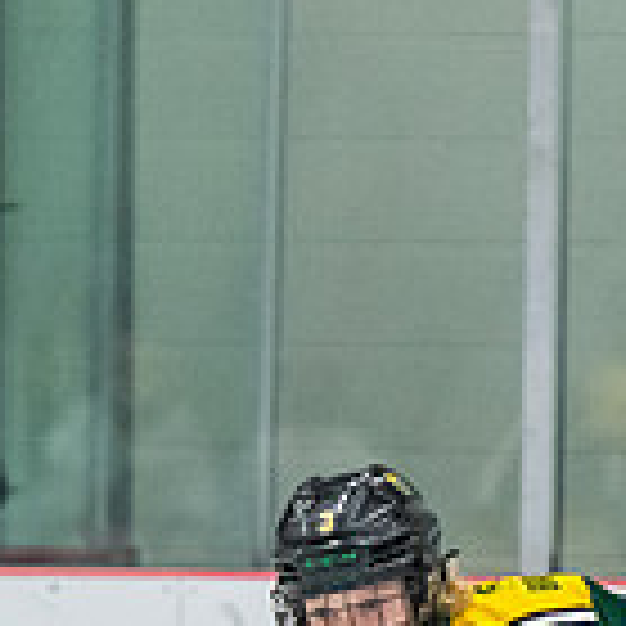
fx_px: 17636
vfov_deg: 2.0
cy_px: 901
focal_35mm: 862
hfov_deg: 2.0
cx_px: 435
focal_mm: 155
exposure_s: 1/800
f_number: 2.8
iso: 4000
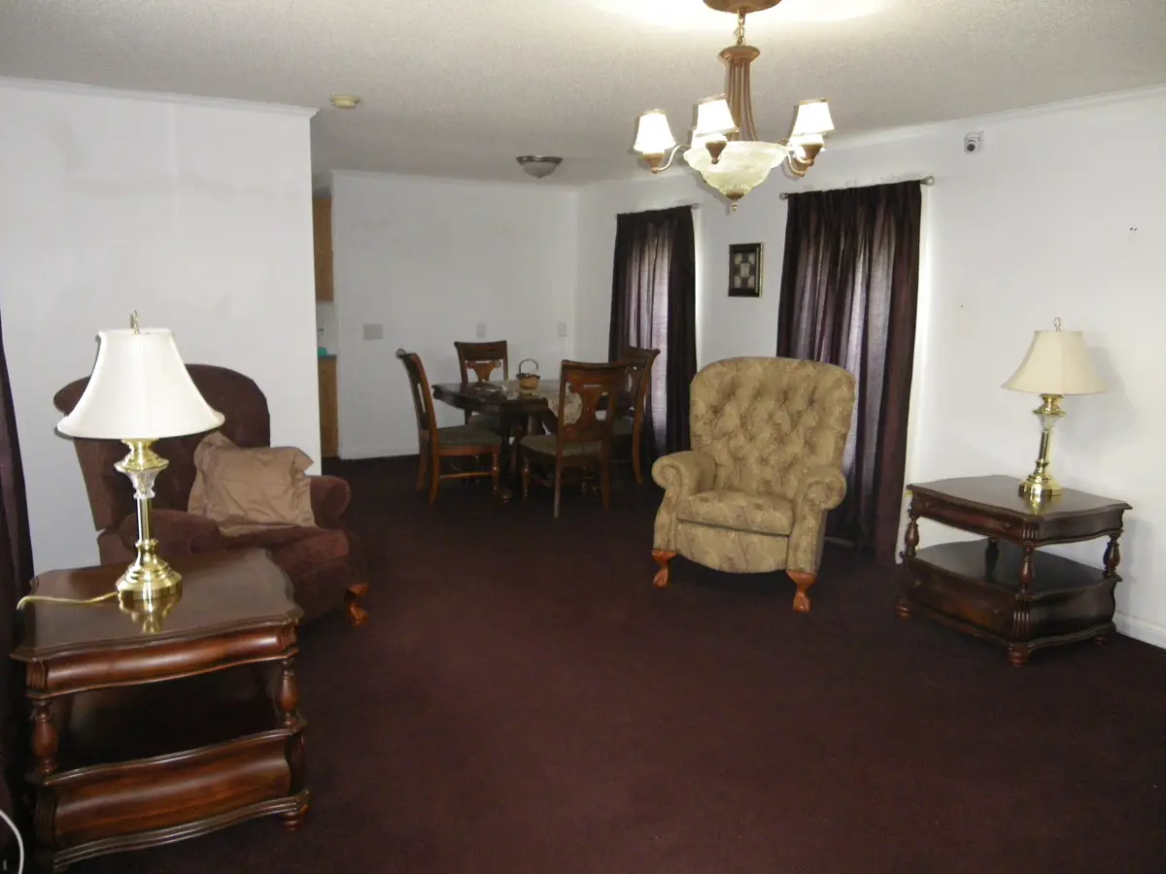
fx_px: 943
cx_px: 583
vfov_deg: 49.7
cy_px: 437
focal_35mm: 28
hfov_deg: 63.4
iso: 500
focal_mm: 4.9
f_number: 2.6
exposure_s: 1/60
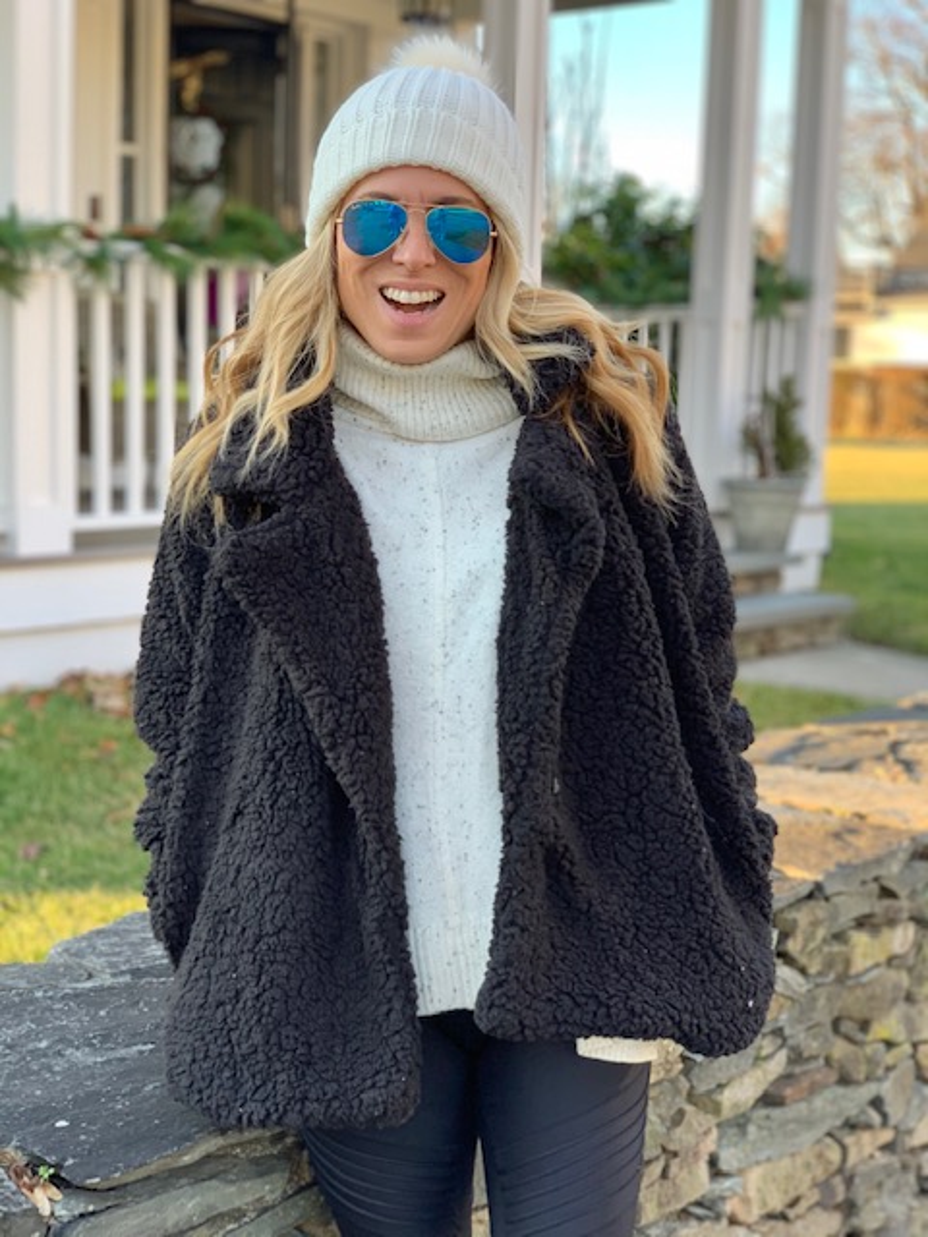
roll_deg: -1.5
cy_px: 618
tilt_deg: -6.8
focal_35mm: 52
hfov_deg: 28.0
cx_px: 464
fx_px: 1859
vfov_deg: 36.8
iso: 40
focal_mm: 6
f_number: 2.4
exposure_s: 1/122
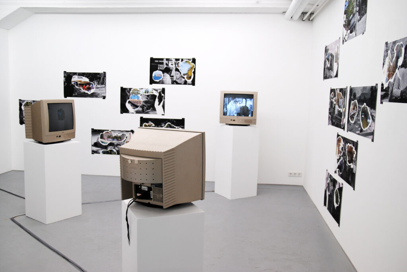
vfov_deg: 41.8
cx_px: 204
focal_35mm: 32
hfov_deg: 59.4
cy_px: 136
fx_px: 356
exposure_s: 1/60
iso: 200
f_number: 4
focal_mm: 21
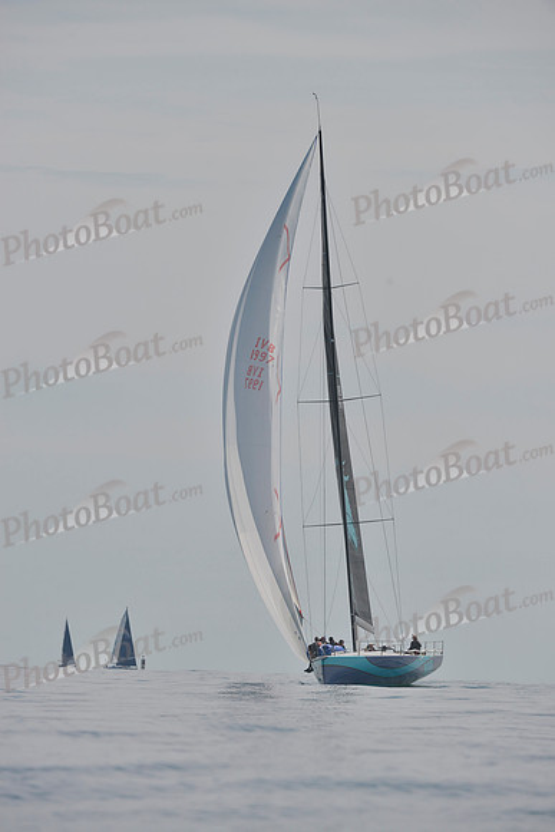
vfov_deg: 6.9
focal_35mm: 300
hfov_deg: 4.6
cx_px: 278
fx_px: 6933
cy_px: 416
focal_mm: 300
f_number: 8
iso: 280
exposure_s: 1/1600
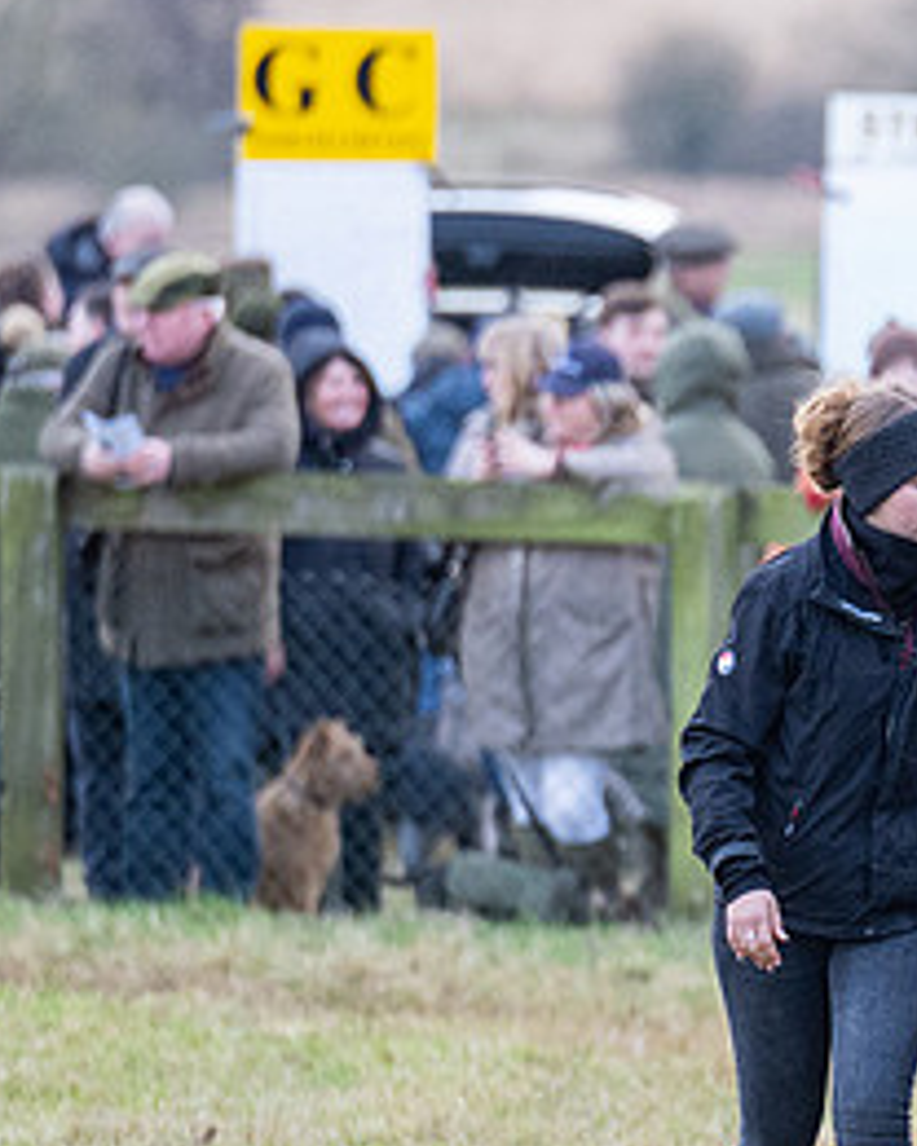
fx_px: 30668
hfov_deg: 1.7
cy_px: 745
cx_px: 1466
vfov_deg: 2.1
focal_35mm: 904
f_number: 2.8
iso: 800
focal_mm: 200
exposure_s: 1/400
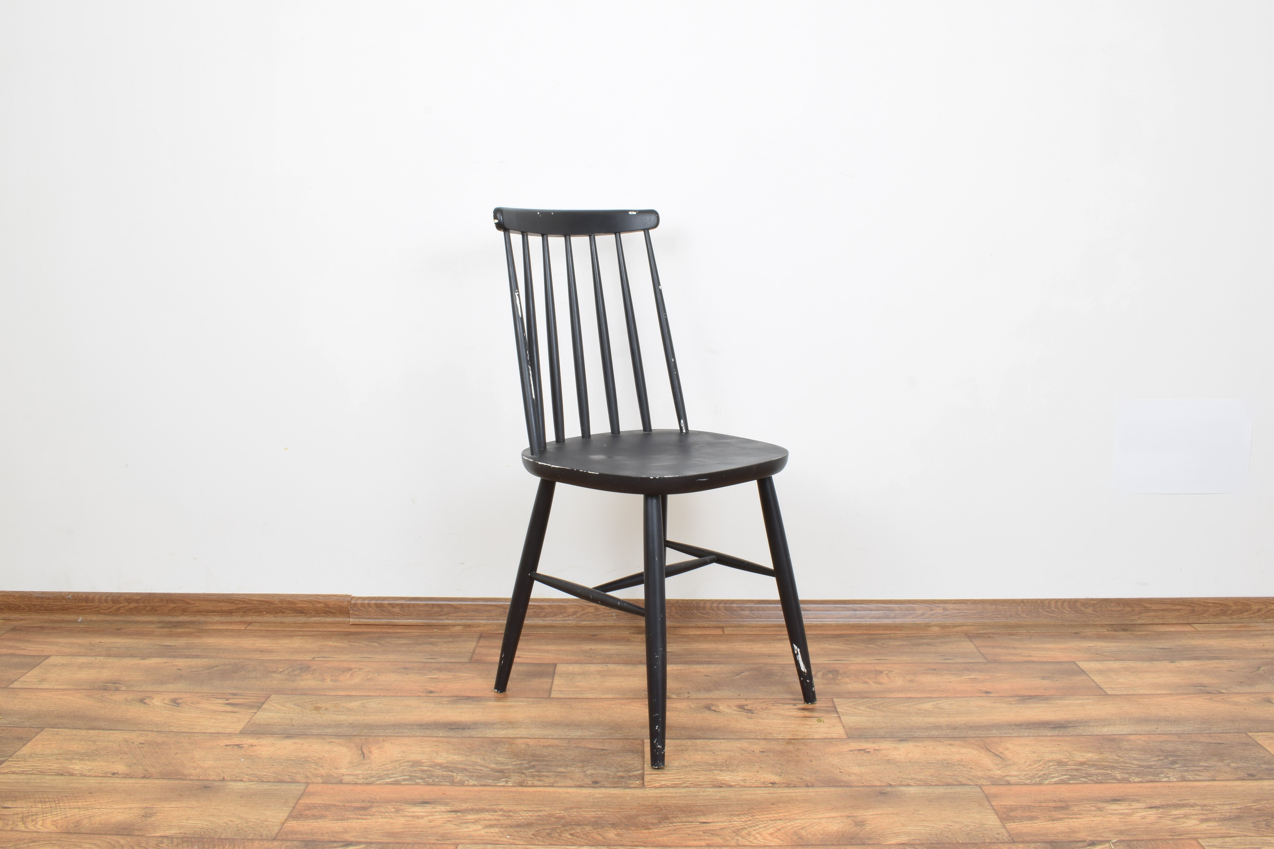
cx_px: 637
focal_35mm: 32
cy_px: 424
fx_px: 1115
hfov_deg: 59.5
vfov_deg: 41.7
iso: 100
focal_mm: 21
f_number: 25
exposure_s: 3
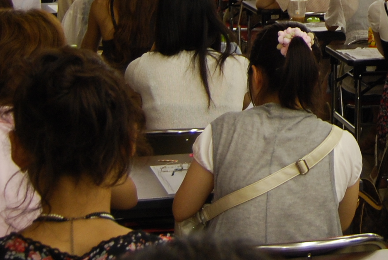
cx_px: 406
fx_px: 1133
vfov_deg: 12.5
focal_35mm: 105
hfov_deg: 18.8
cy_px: -114
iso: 220
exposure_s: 1/30
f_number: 3.5
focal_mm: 18
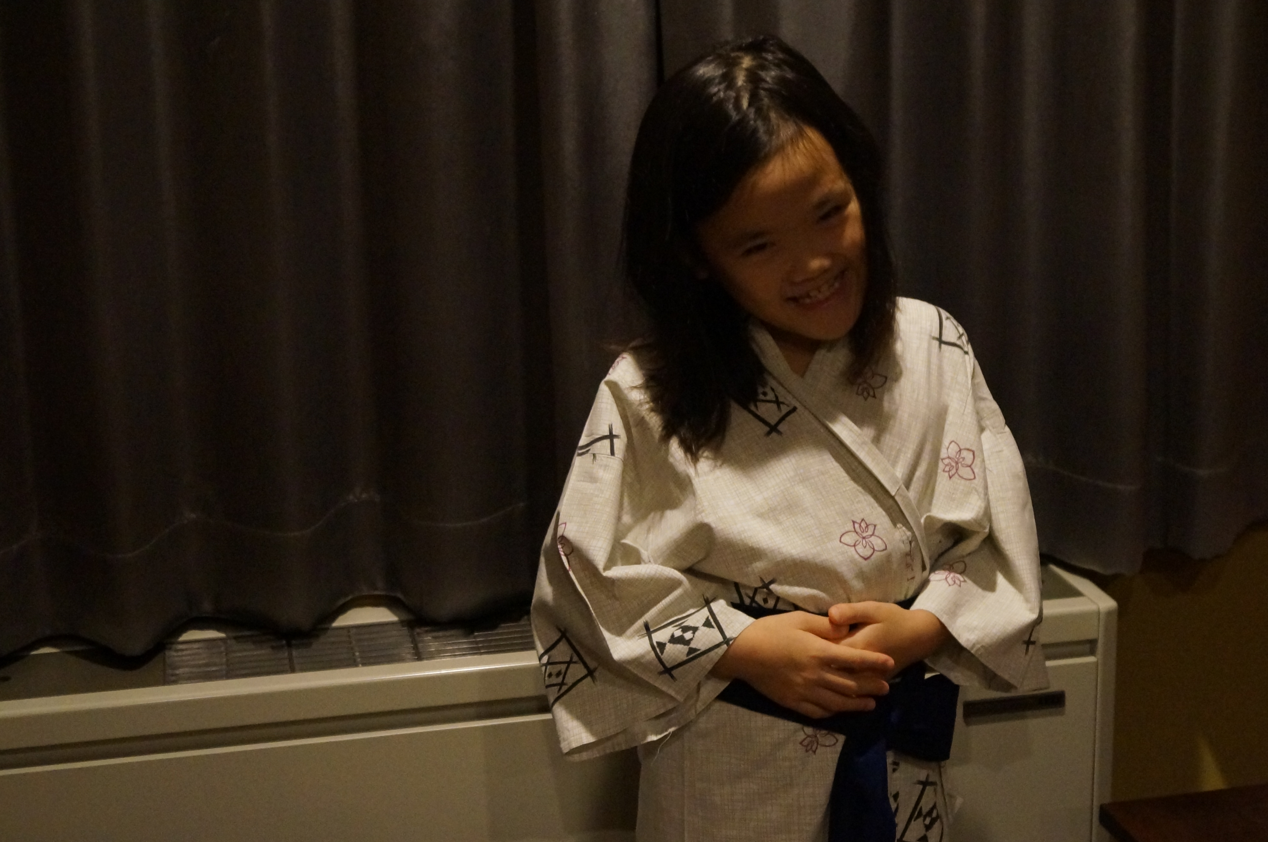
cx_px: 783
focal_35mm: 66
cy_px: 501
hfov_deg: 30.6
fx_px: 2309
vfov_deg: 20.7
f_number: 4.5
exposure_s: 1/60
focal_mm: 35
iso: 3200
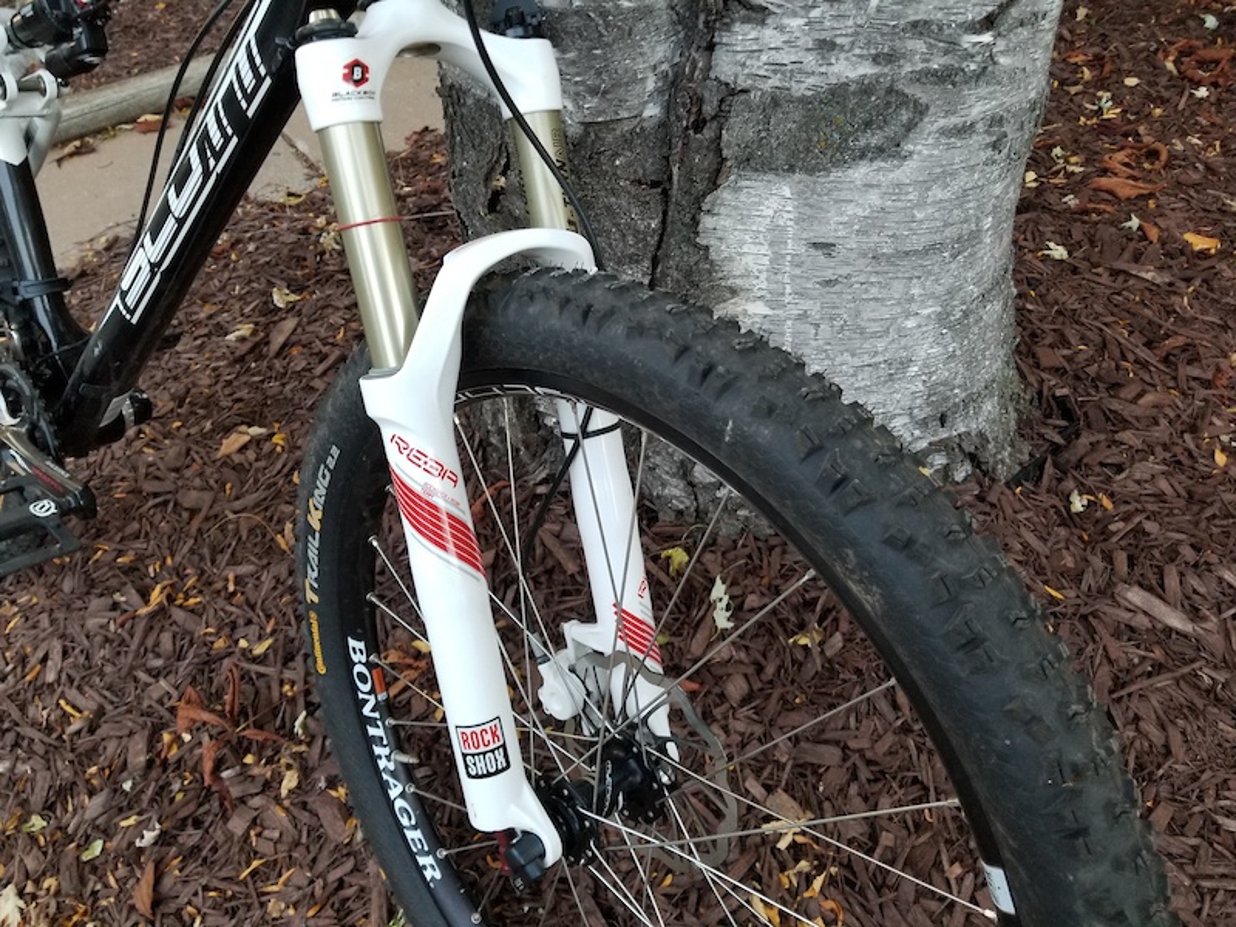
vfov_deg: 53.1
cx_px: 618
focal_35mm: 26
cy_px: 464
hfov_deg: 67.3
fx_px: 928
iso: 200
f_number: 1.7
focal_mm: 4.25
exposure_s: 1/50
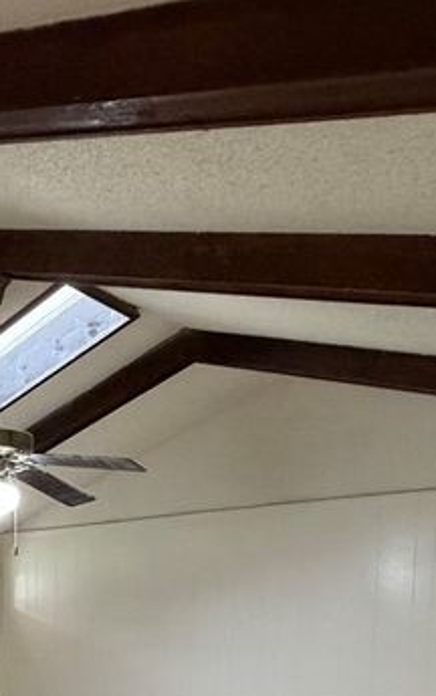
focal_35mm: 44
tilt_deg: -5.7
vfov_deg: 39.5
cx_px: -2
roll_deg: +0.0
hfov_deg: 27.5
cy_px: 708
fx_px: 835
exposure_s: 1/60
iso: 500
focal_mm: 2.22
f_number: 2.2
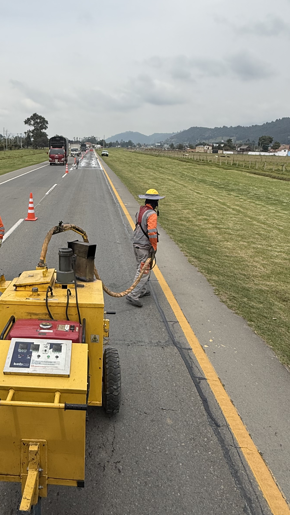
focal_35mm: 26
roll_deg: -1.5
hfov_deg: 42.7
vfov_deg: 71.5
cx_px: 66
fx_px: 355
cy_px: 219
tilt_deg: -11.5
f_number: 2.2
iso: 50
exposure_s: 1/3663
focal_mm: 2.22
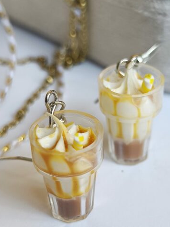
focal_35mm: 77
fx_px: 505
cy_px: 139
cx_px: 90
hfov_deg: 19.1
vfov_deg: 25.3
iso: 250
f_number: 1.65
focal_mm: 6.18
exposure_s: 1/100
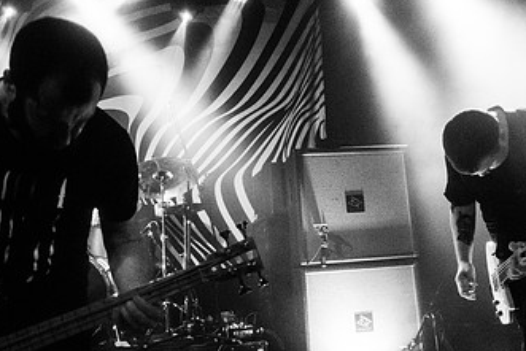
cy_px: 183
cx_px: 299
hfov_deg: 54.2
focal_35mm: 35
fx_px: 512
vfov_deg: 37.9
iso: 3200
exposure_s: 1/400
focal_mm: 20
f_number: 3.2
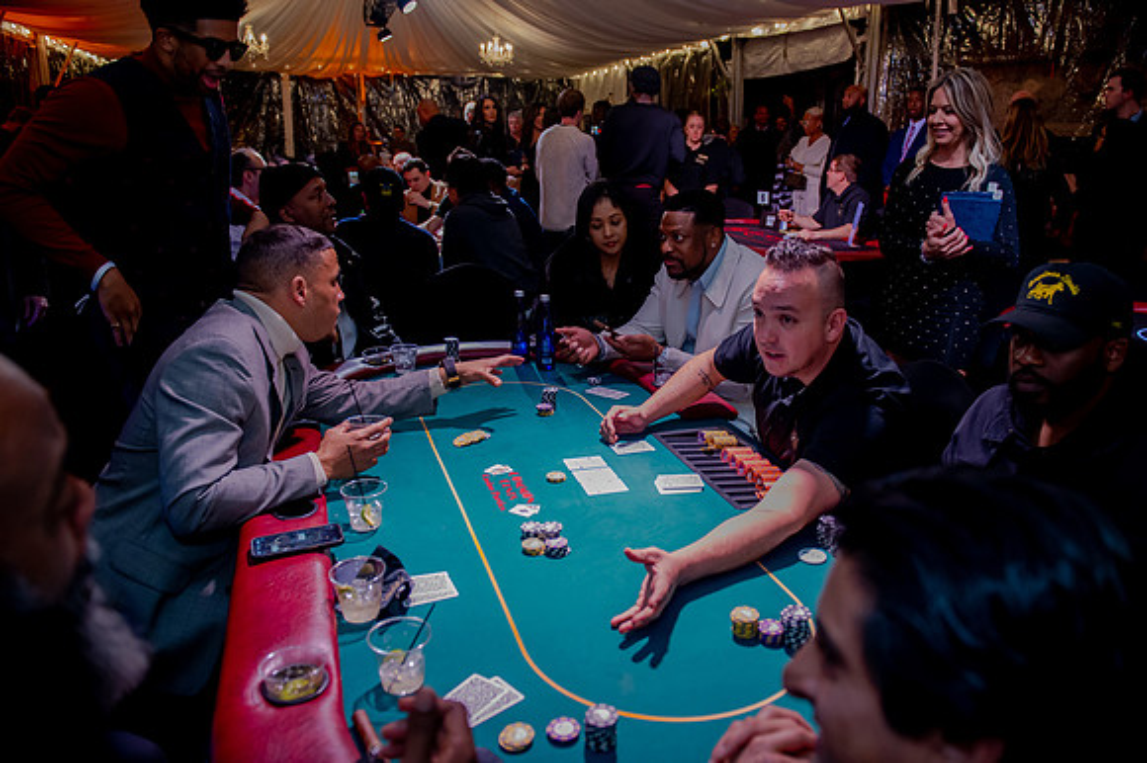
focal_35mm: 26
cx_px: 616
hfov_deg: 69.3
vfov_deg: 49.5
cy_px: 357
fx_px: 828
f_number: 3.2
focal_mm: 24
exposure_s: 1/250
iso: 3200
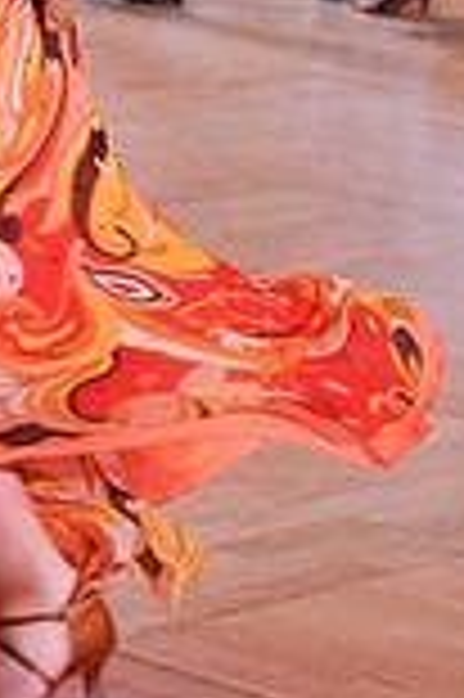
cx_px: -331
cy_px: -329
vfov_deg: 10.2
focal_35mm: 195
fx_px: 3778
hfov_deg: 6.9
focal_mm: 52
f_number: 4
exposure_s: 1/400
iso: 2000
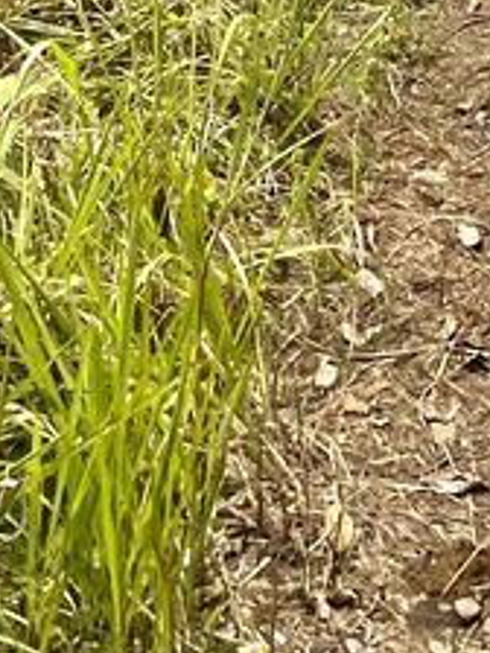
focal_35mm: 139
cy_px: -918
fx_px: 2623
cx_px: 204
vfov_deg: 11.6
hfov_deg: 10.7
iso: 32
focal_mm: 4.2
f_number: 1.6
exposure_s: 1/1887
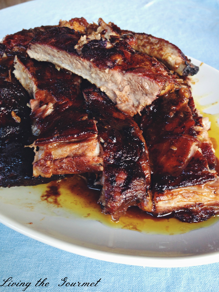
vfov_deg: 52.6
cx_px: 110
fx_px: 295
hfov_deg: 40.7
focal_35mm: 35
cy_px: 146
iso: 64
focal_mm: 4.28
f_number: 2.4
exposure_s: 1/20
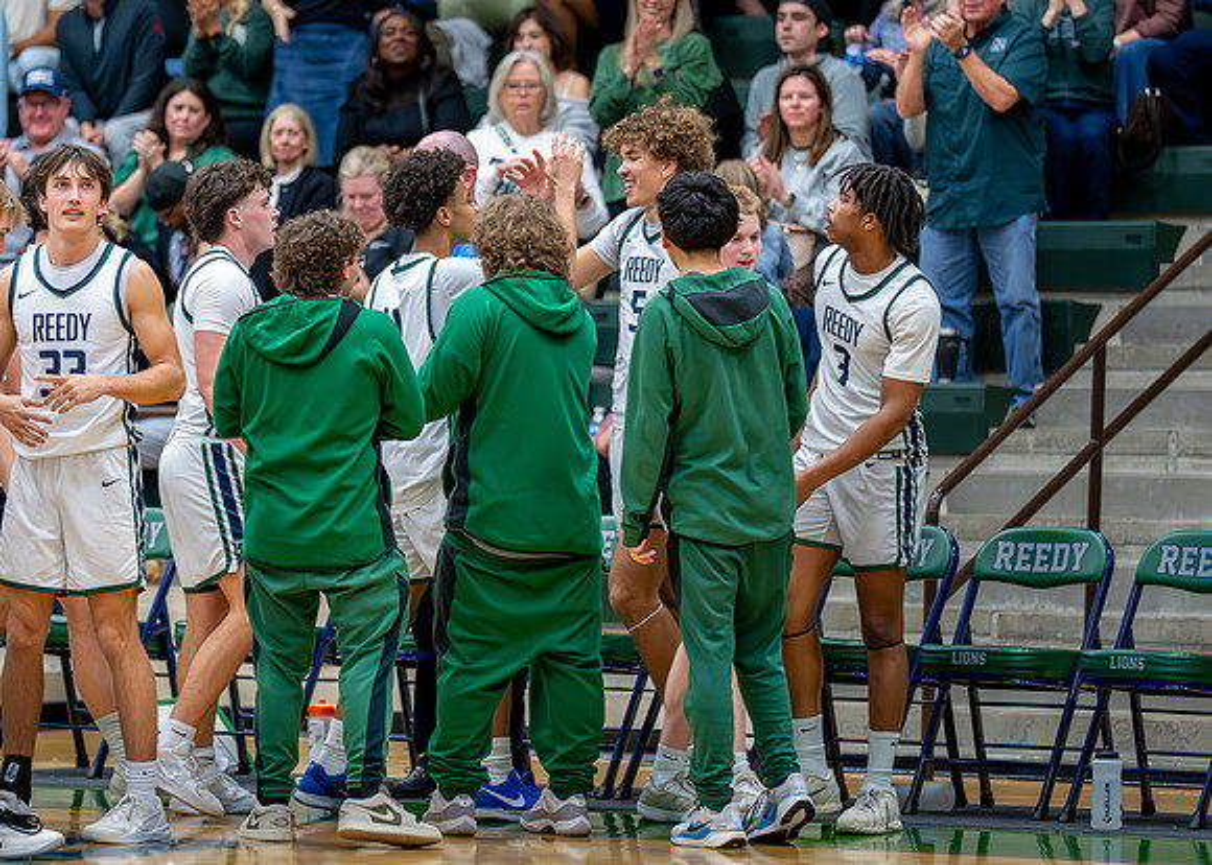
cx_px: 508
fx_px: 8047
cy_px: 378
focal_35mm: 234
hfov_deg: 8.6
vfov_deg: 6.2
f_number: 1.8
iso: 2500
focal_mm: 135
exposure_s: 1/1000
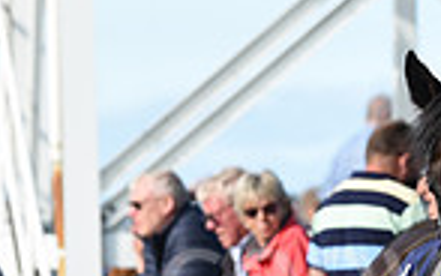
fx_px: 7743
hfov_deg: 3.3
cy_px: 470
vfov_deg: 2.0
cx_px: 555
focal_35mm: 644
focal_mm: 160
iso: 500
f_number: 5.6
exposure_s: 1/1250
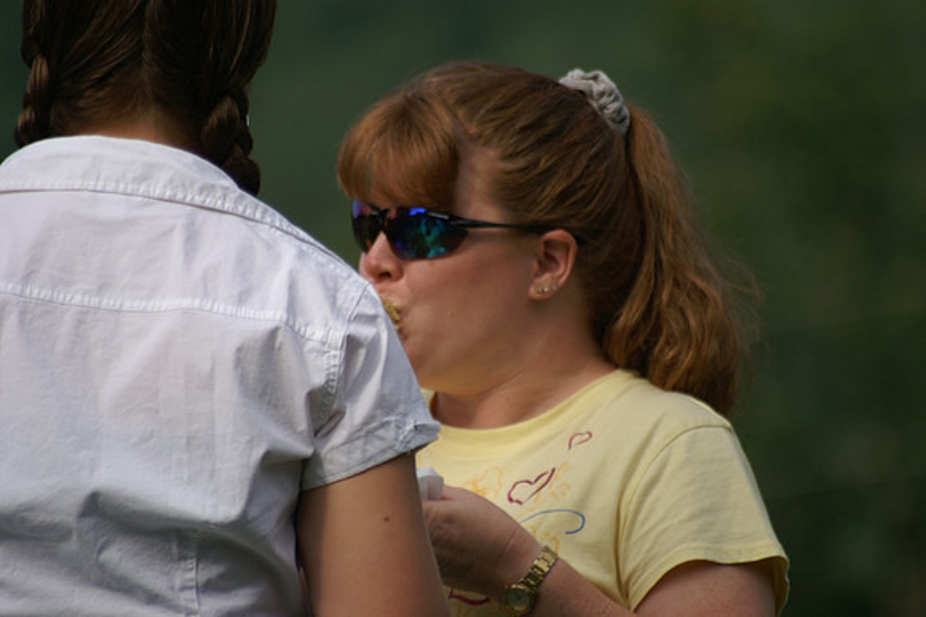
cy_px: 308
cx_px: 463
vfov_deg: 3.1
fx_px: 11568
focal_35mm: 450
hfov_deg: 4.6
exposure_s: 1/500
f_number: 6.3
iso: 100
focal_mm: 300
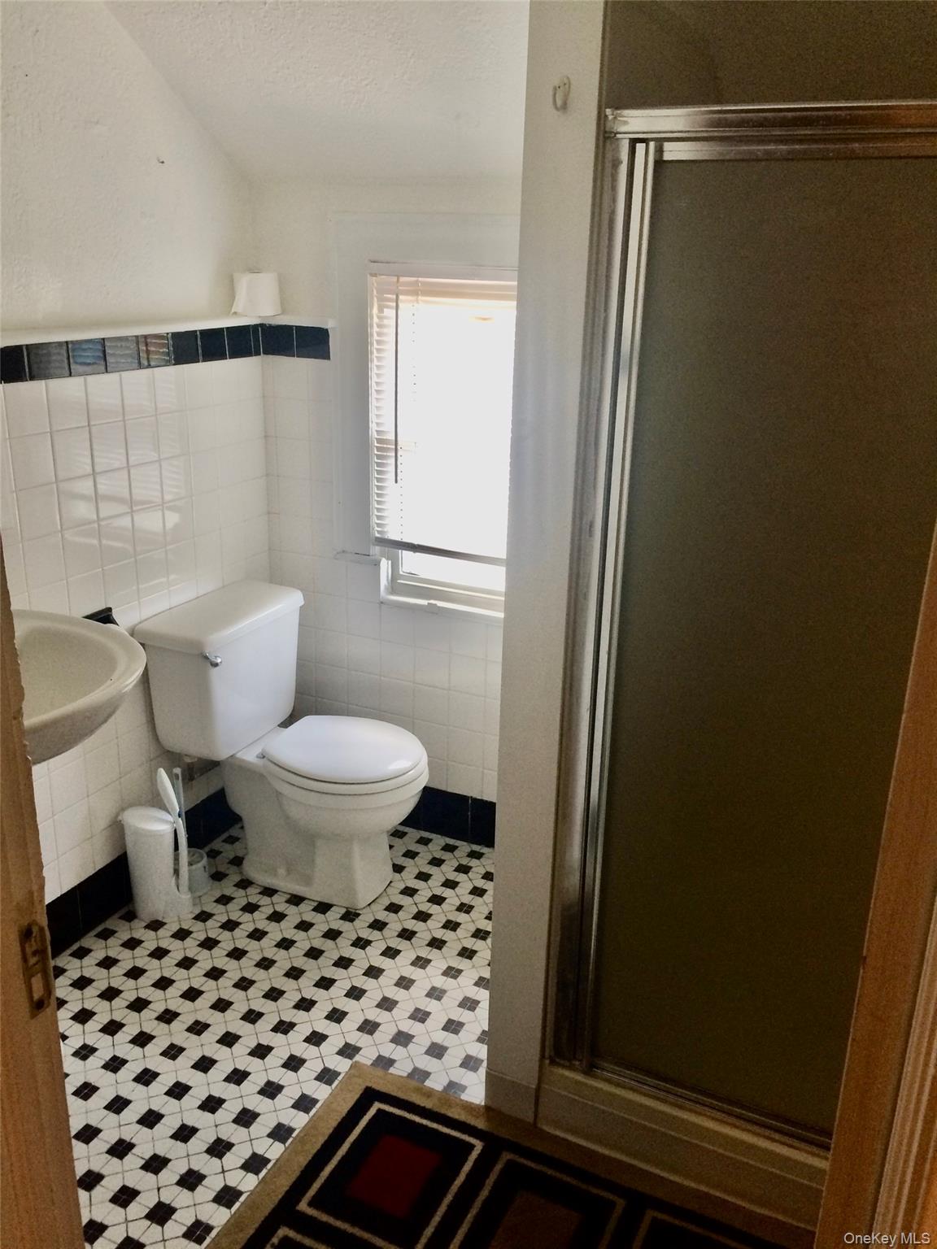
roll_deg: -1.5
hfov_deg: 48.2
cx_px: 468
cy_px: 624
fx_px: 1047
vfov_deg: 61.7
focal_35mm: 29
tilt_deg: -19.5
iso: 40
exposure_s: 1/30
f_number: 2.2
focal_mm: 4.15
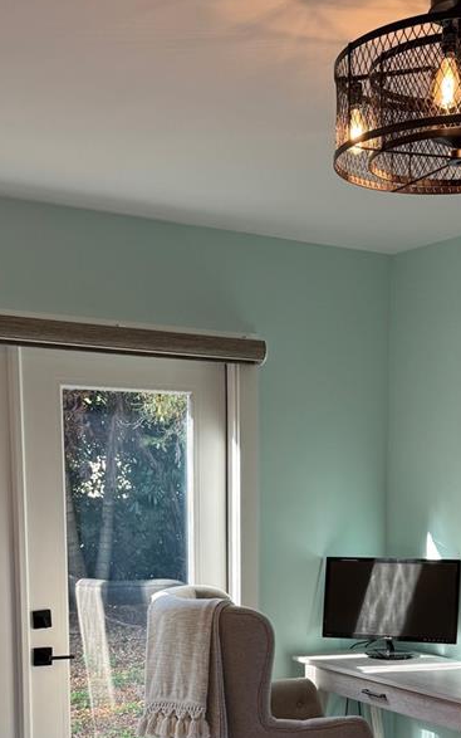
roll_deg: +1.0
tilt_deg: -7.4
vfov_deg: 37.3
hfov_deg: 24.9
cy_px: 602
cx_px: 259
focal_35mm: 52
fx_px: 1045
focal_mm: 6.76
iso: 64
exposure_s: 1/120
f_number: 1.78
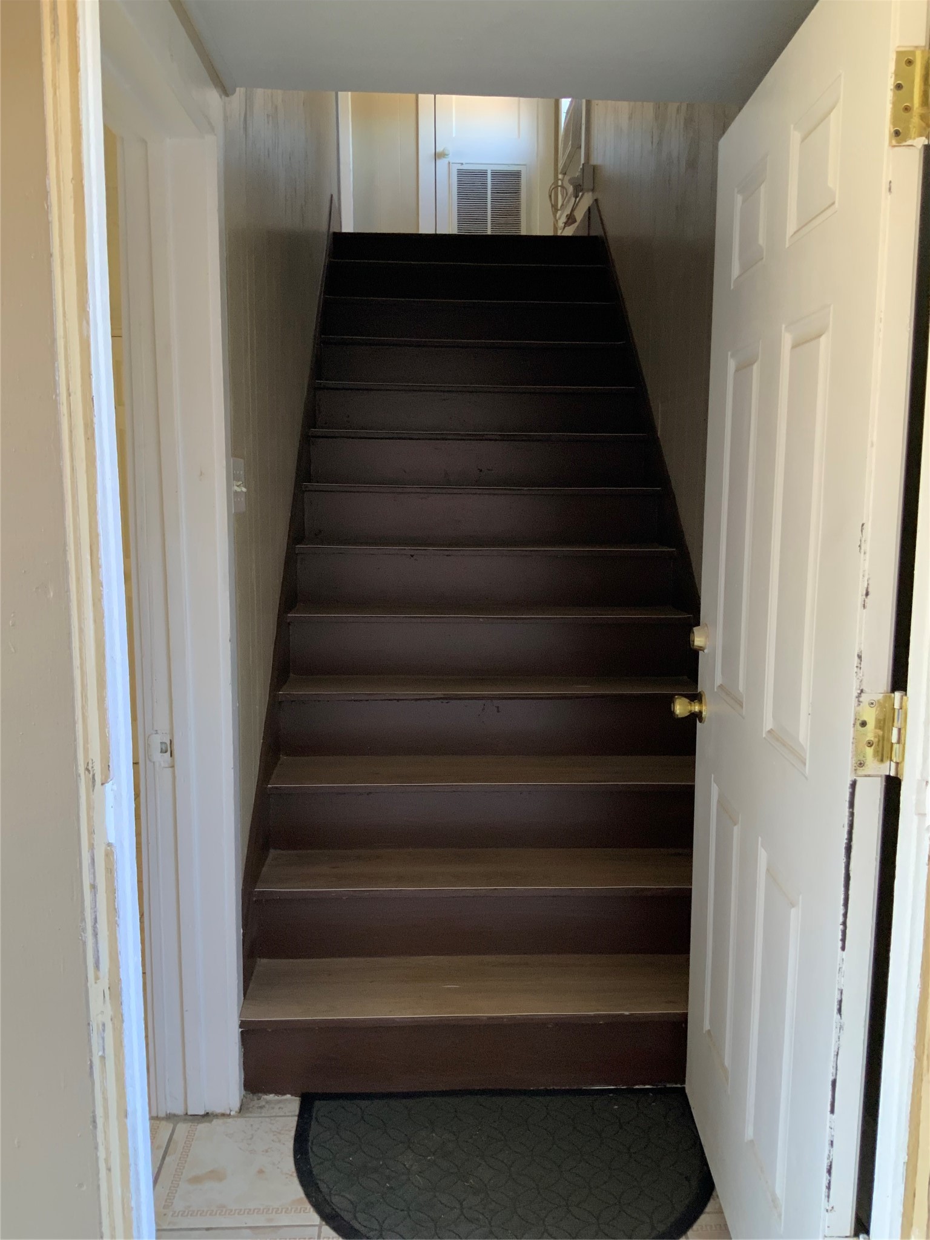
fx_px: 1039
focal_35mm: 29
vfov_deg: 61.7
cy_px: 620
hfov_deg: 48.2
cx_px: 465
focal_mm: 3
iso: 100
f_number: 1.8
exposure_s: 1/60
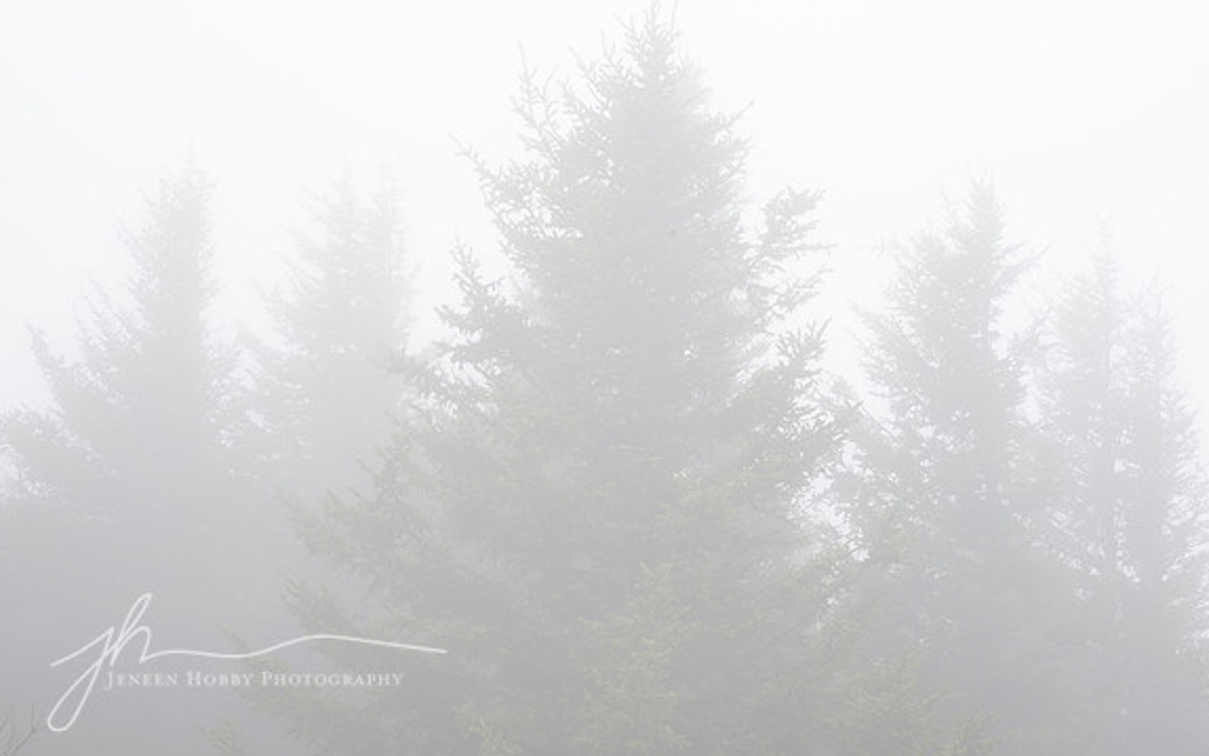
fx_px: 3460
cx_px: 604
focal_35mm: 105
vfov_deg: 12.5
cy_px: 367
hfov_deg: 19.8
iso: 31
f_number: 16
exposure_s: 1
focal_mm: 85
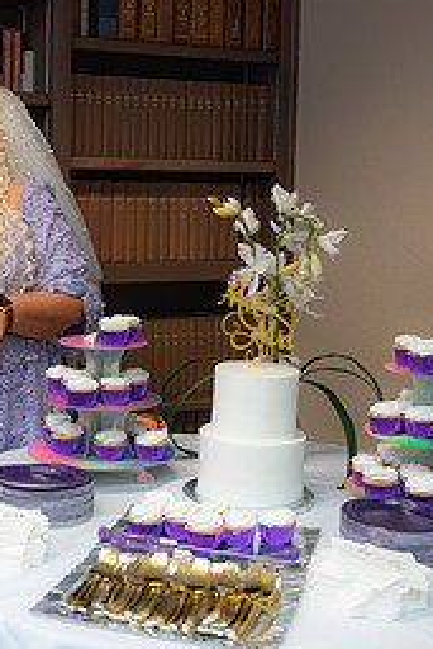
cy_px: 269
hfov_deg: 23.2
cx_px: 114
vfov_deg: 34.4
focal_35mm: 58
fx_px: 1045
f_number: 4
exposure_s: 1/50
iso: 400
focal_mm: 33
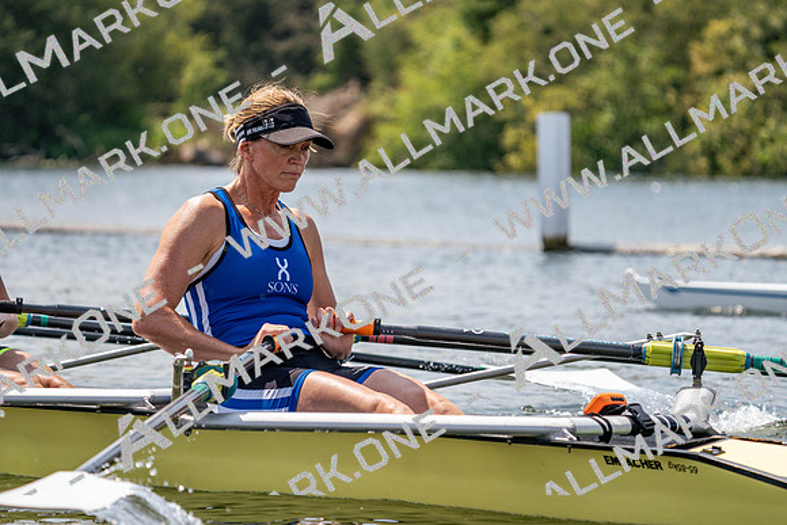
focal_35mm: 200
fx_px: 4373
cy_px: 262
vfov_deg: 6.9
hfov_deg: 10.3
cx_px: 394
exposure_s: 1/1600
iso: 200
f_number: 5.6
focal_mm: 200
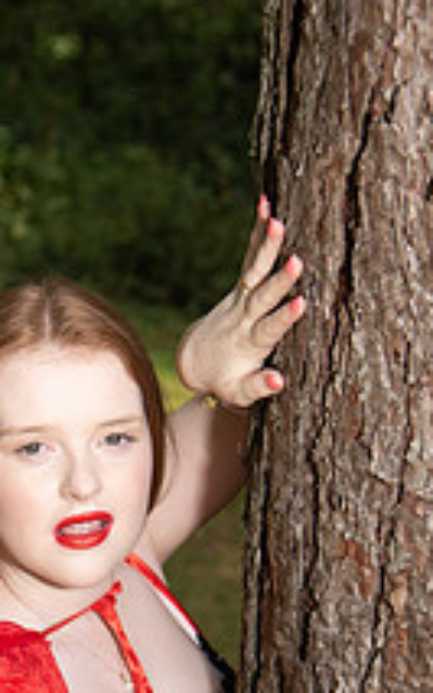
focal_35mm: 112
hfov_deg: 11.6
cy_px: 713
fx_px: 2116
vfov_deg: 18.1
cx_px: 72
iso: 100
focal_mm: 52
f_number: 4.5
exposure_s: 1/200
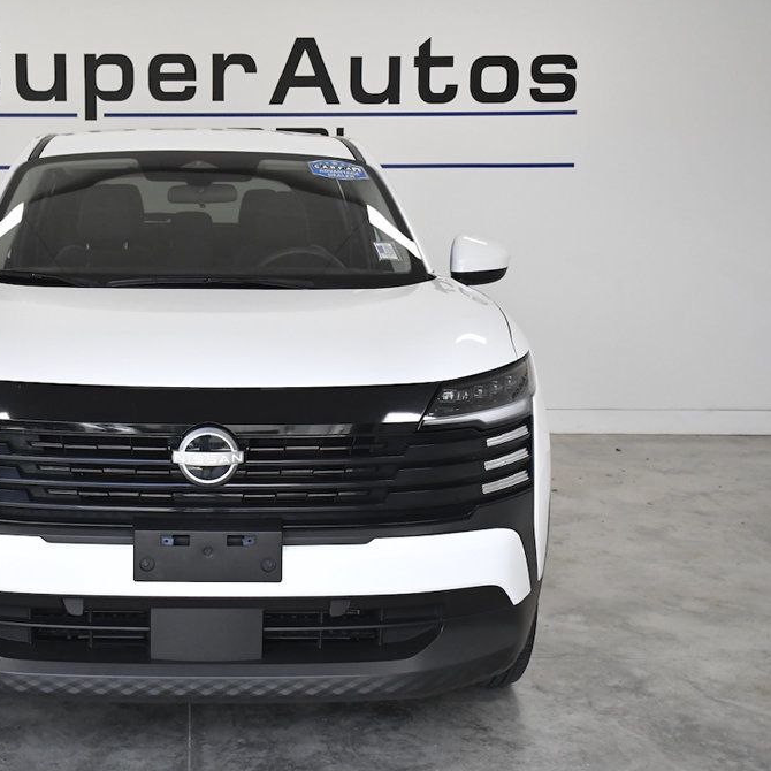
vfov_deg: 32.8
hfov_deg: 32.2
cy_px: 381
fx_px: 1310
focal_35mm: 52
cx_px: 204
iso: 2500
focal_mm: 27
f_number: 4.5
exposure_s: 1/2000
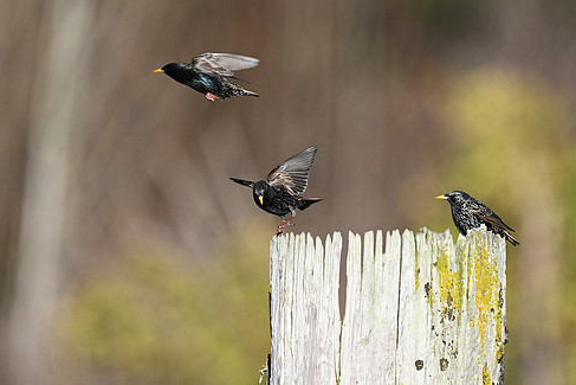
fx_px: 15236
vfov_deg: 1.4
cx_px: 310
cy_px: 207
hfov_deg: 2.2
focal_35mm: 952
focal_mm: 800
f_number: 6.3
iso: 220
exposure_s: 1/800
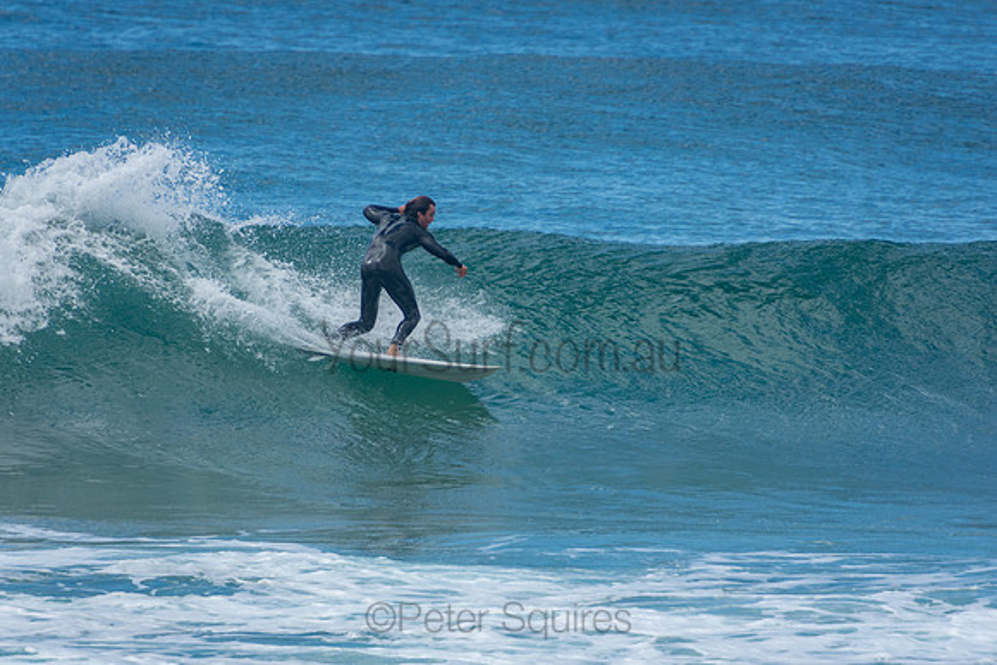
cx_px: 498
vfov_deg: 2.3
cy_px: 332
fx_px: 16620
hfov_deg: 3.4
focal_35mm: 600
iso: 250
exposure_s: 1/1250
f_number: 5.6
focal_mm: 400
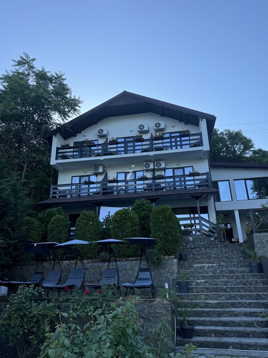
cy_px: 179
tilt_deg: +21.4
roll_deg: +0.5
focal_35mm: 24
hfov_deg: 56.8
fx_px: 248
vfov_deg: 71.6
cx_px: 134
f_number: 1.78
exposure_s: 1/1339
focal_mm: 6.76
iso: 80
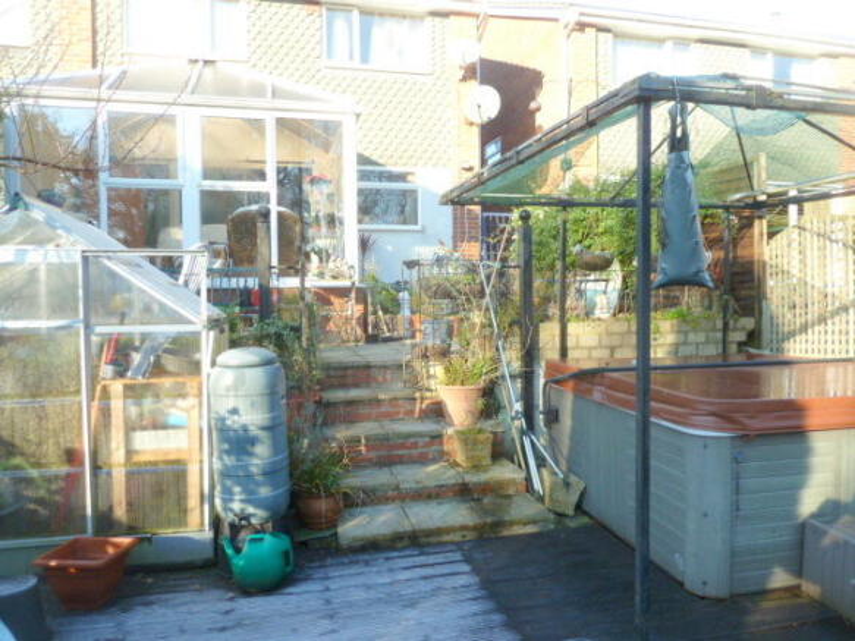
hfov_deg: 69.4
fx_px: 617
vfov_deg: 54.9
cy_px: 320
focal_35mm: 25
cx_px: 428
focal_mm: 4.1
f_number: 3.3
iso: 80
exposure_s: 1/100
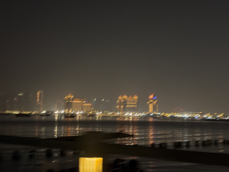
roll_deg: -1.0
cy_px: 86
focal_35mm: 52
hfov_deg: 36.8
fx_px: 344
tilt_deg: +2.3
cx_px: 114
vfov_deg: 28.0
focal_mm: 5.96
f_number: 1.6
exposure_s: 1/20
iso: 500
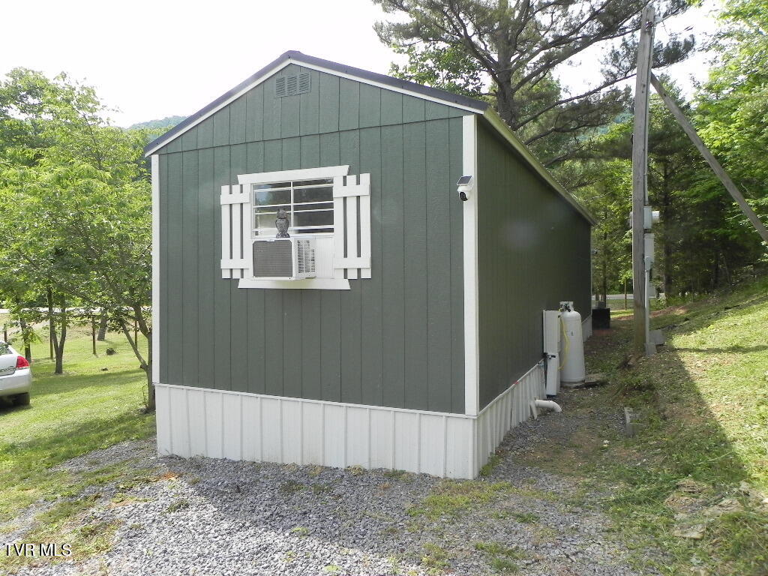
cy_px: 288
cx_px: 384
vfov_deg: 53.1
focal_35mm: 26
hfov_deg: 67.3
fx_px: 577
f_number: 5.6
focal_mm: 4.6
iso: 160
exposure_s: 1/204
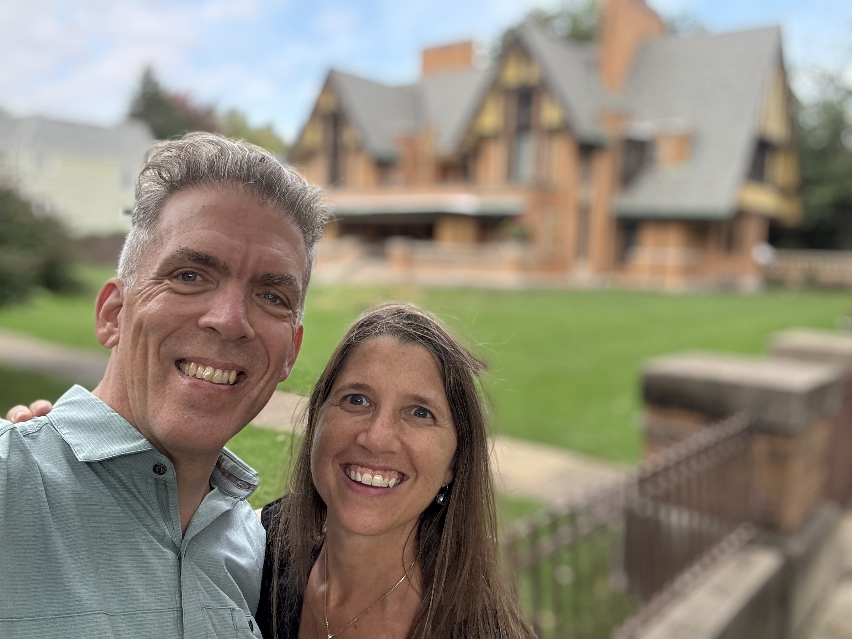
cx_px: 426
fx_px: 738
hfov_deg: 60.0
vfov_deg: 46.8
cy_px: 320
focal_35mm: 30
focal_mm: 2.69
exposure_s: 1/136
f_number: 1.9
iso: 40
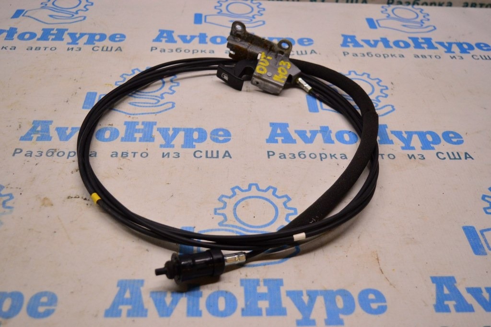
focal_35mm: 40
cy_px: 164
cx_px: 246
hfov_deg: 48.0
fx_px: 552
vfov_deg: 33.0
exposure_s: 1/400
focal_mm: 27
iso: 1600
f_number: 4
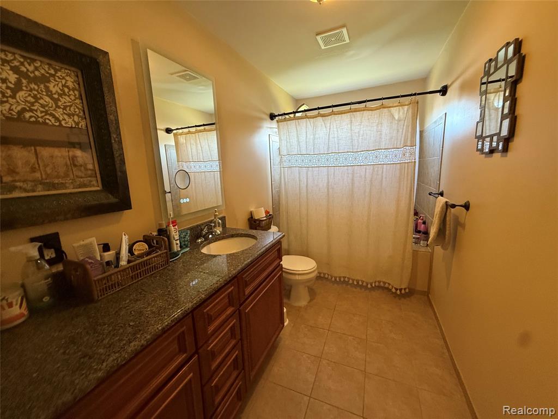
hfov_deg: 102.1
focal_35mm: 14
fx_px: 226
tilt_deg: -10.0
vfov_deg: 85.7
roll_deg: +2.0
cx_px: 279
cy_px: 210
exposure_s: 1/81
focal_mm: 2.22
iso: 320
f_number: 2.2
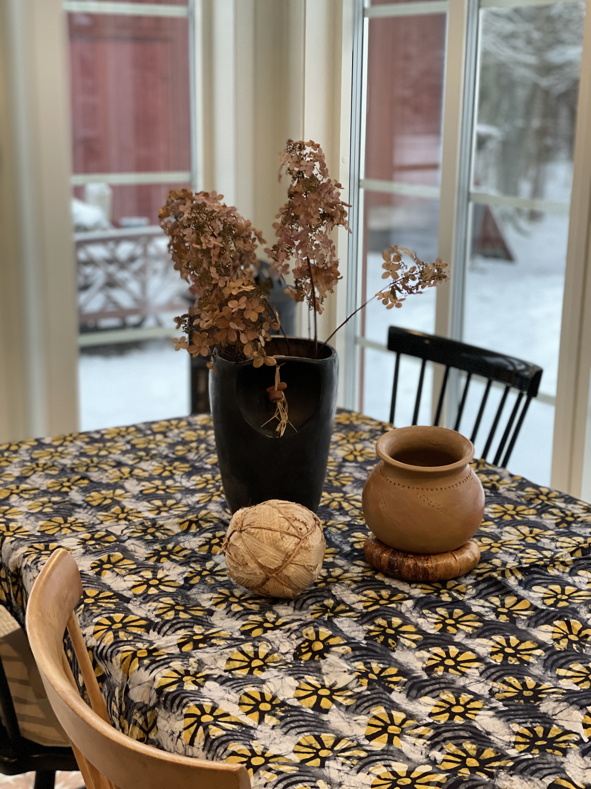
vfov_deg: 36.8
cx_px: 296
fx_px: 1184
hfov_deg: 28.0
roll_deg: -1.4
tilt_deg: -14.9
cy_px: 394
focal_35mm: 52
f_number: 2
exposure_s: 1/100
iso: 250
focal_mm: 6
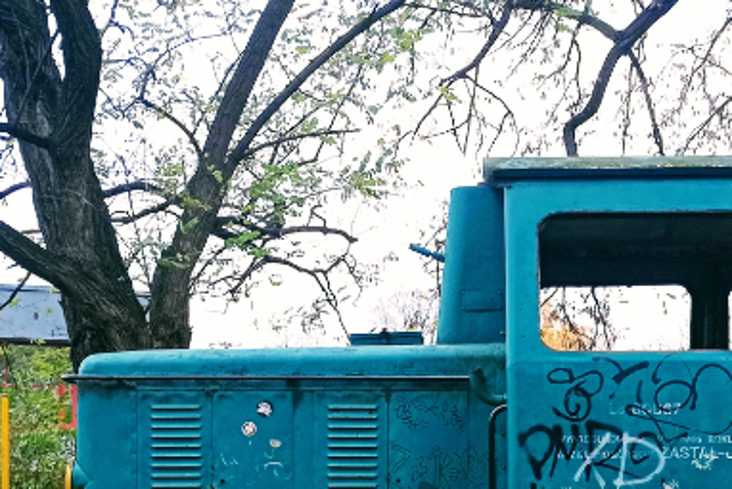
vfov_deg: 17.2
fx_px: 1587
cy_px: 477
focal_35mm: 78
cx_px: 514
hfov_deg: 25.8
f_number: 1.8
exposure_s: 1/166
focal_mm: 4.7
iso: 100
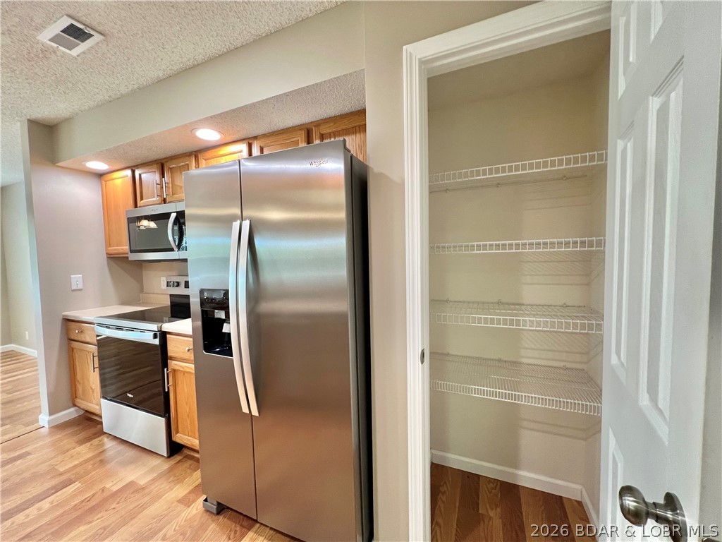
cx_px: 361
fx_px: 271
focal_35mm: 13
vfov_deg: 89.9
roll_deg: +1.6
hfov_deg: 106.2
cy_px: 271
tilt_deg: -4.5
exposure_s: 1/60
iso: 200
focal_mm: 1.57
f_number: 1.8
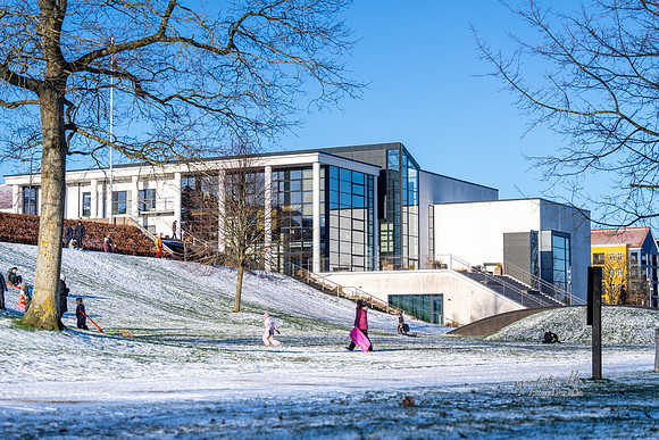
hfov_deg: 28.8
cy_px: 220
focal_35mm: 70
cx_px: 330
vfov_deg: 19.5
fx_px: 1282
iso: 160
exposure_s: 1/1600
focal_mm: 70
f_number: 3.5
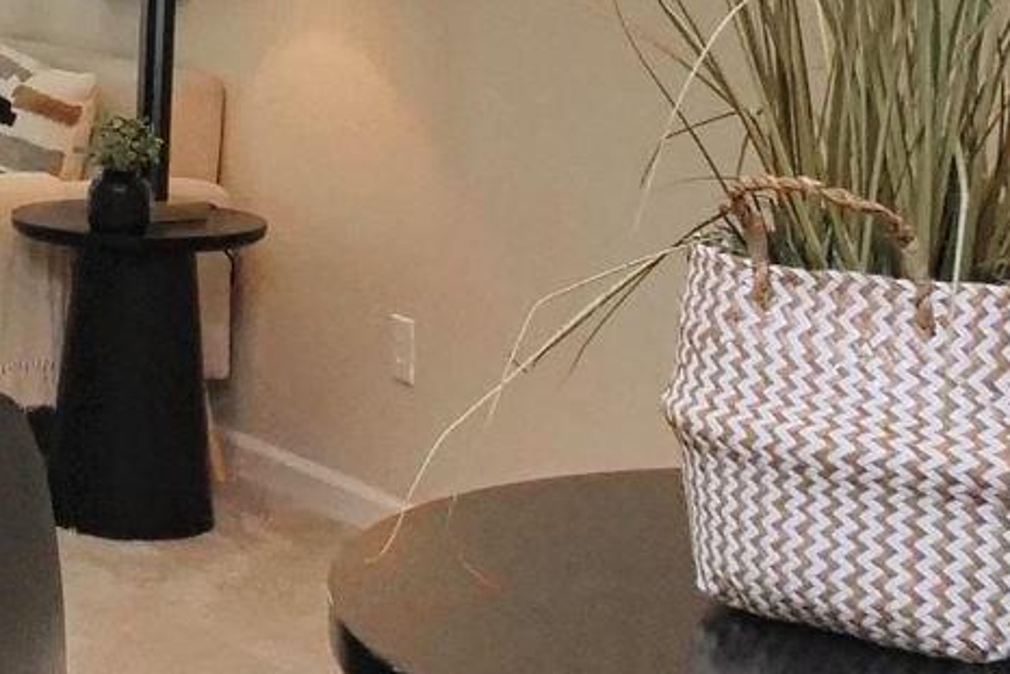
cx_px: -2
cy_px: -54
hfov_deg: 20.5
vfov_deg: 14.0
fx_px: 2694
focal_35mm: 96
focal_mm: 7
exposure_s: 1/160
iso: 800
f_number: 4.5
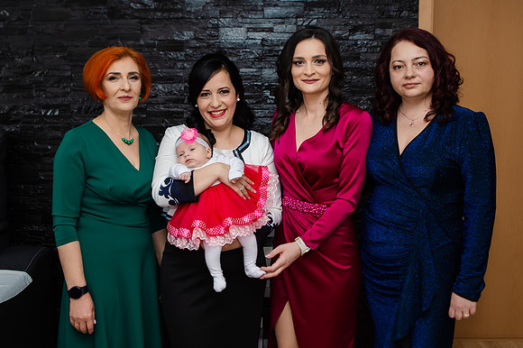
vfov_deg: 32.8
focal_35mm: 41
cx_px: 243
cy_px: 133
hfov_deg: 47.9
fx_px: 589
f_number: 3.5
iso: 500
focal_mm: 29
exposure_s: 1/250
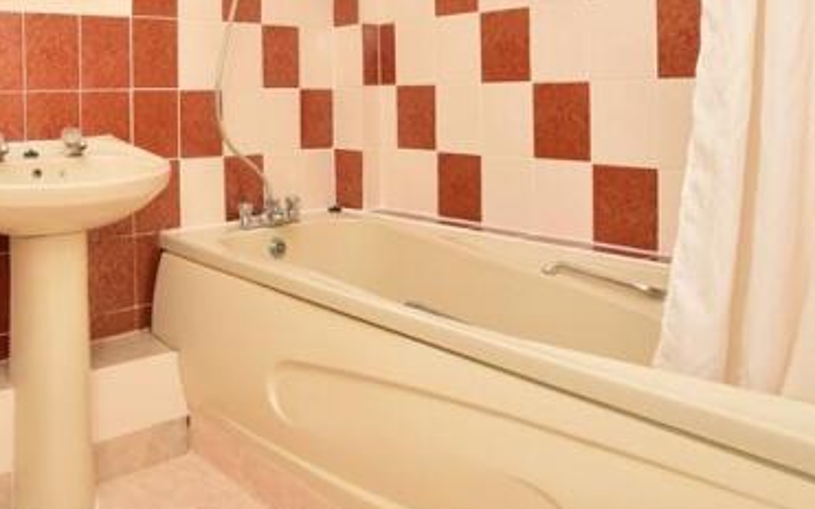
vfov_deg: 43.5
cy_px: 91
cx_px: 187
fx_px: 600
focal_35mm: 27
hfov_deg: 63.6
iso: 400
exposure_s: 1/60
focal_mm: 10
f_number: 5.6
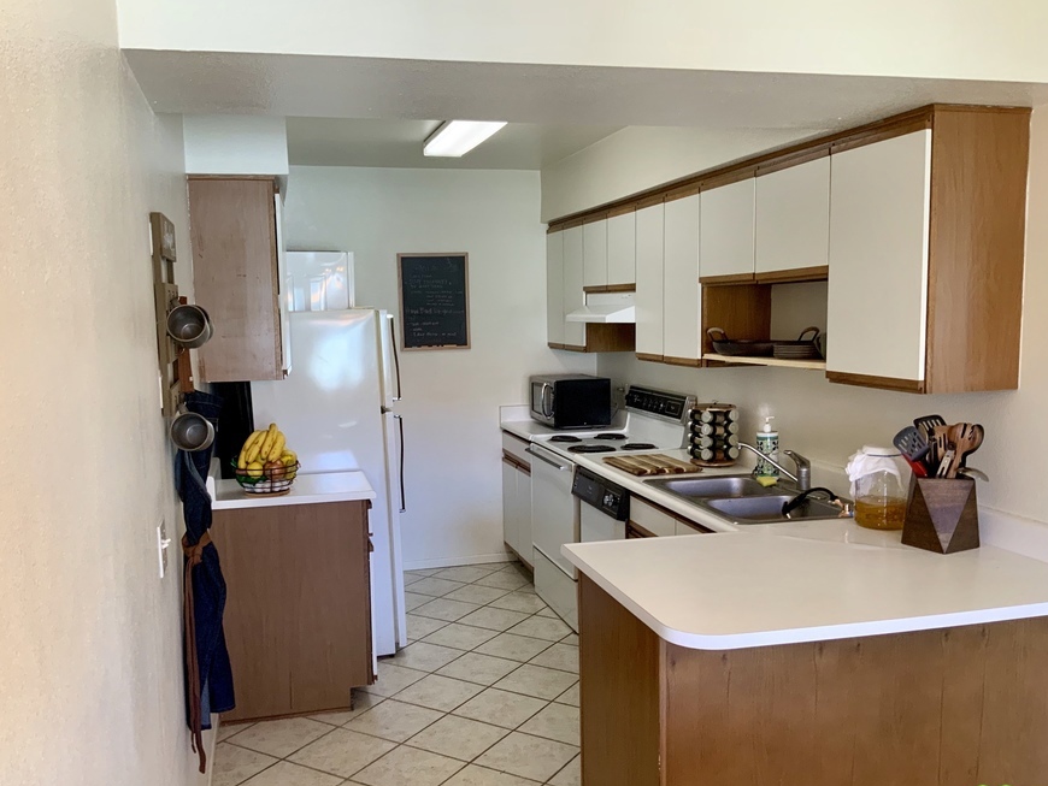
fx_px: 969
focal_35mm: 32
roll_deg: +1.3
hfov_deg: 56.8
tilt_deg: -7.1
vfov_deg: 44.1
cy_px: 424
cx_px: 501
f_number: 1.8
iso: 80
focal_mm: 3
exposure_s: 1/60
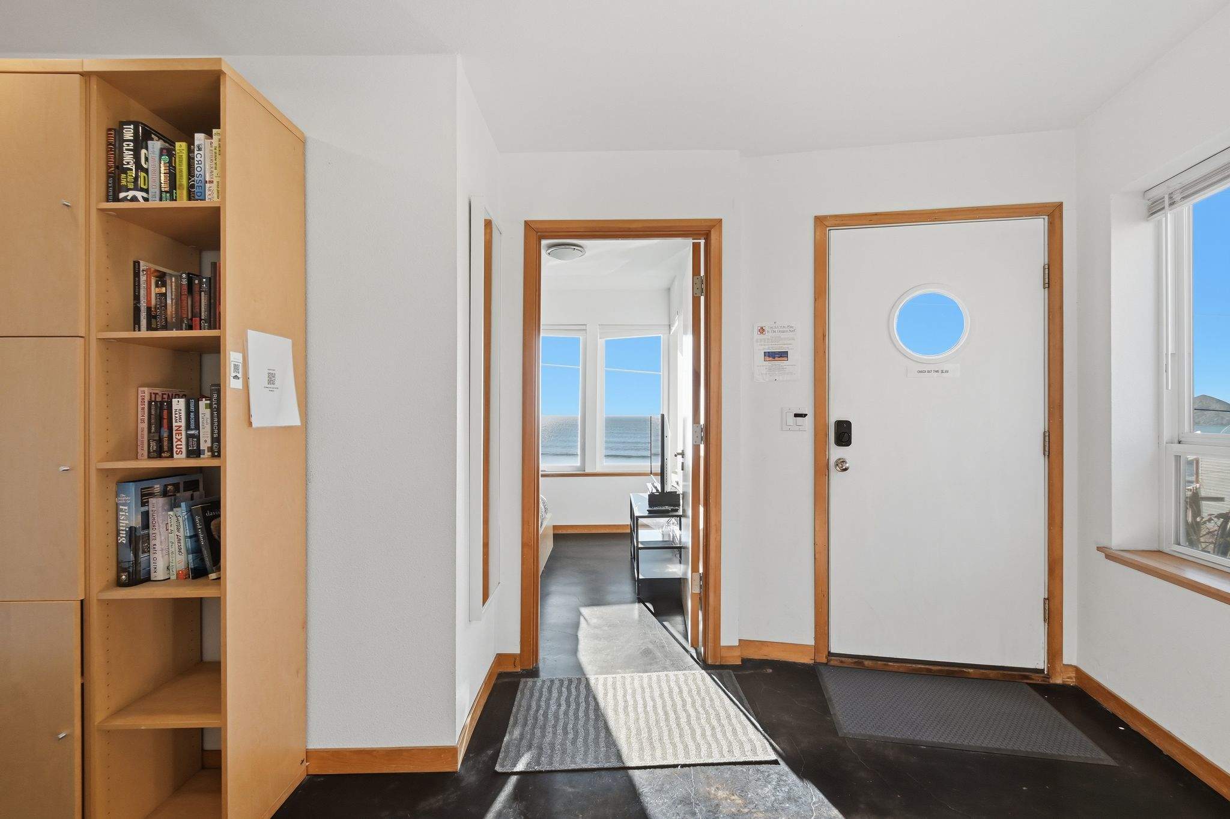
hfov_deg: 100.4
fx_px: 512
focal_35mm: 15
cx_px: 615
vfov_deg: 77.3
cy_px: 410
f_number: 9
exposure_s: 1/400
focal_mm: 10
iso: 800
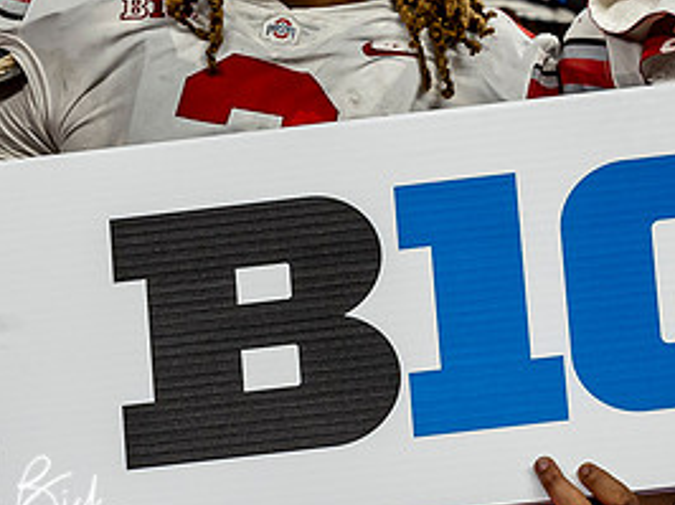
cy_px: -74
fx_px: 13501
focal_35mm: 693
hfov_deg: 2.9
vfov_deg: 2.1
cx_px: 453
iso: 400
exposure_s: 1/320
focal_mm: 110
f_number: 3.5
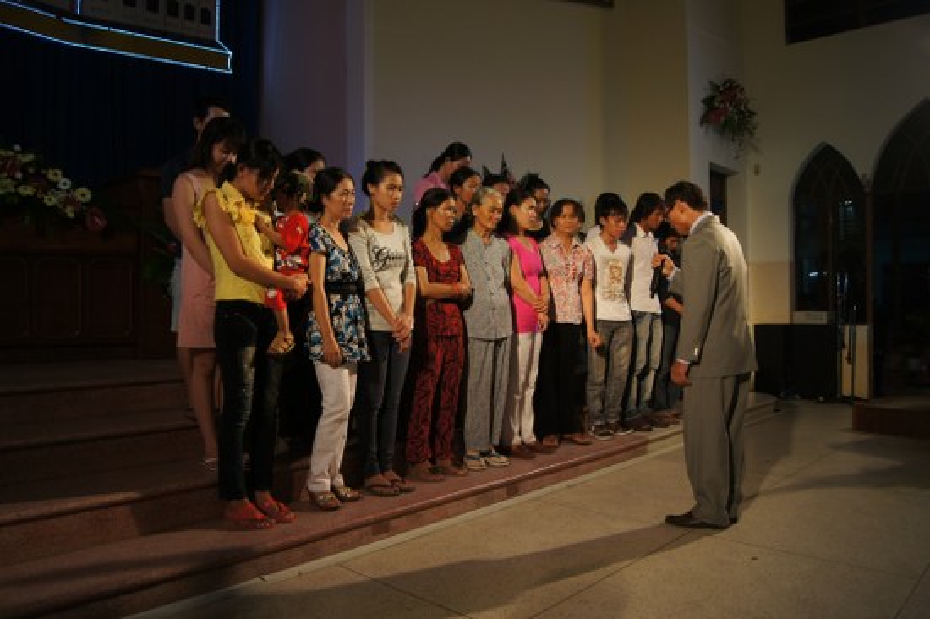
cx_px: 465
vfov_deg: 47.9
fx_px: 697
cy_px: 310
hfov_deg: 67.4
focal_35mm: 27
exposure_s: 1/10
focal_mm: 18
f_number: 3.5
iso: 200
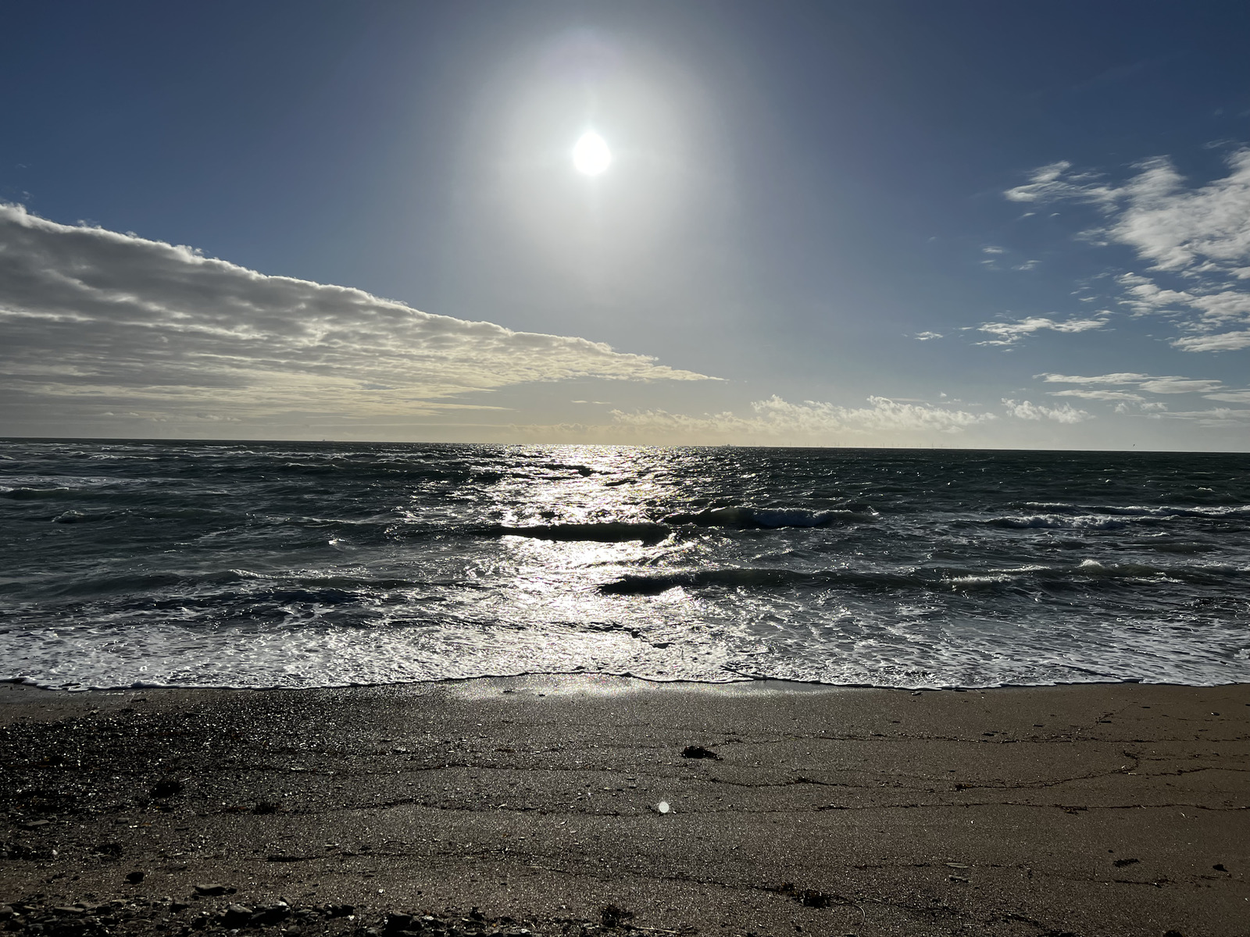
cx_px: 625
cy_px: 468
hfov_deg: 67.3
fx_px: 939
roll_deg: -0.6
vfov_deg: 53.1
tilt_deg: -1.7
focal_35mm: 26
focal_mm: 5.7
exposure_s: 1/23256
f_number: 1.5
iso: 40
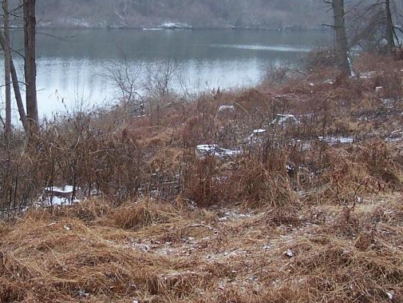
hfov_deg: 25.1
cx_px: 122
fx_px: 897
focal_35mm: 77
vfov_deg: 19.1
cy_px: 138
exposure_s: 1/125
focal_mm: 6.3
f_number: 2.8
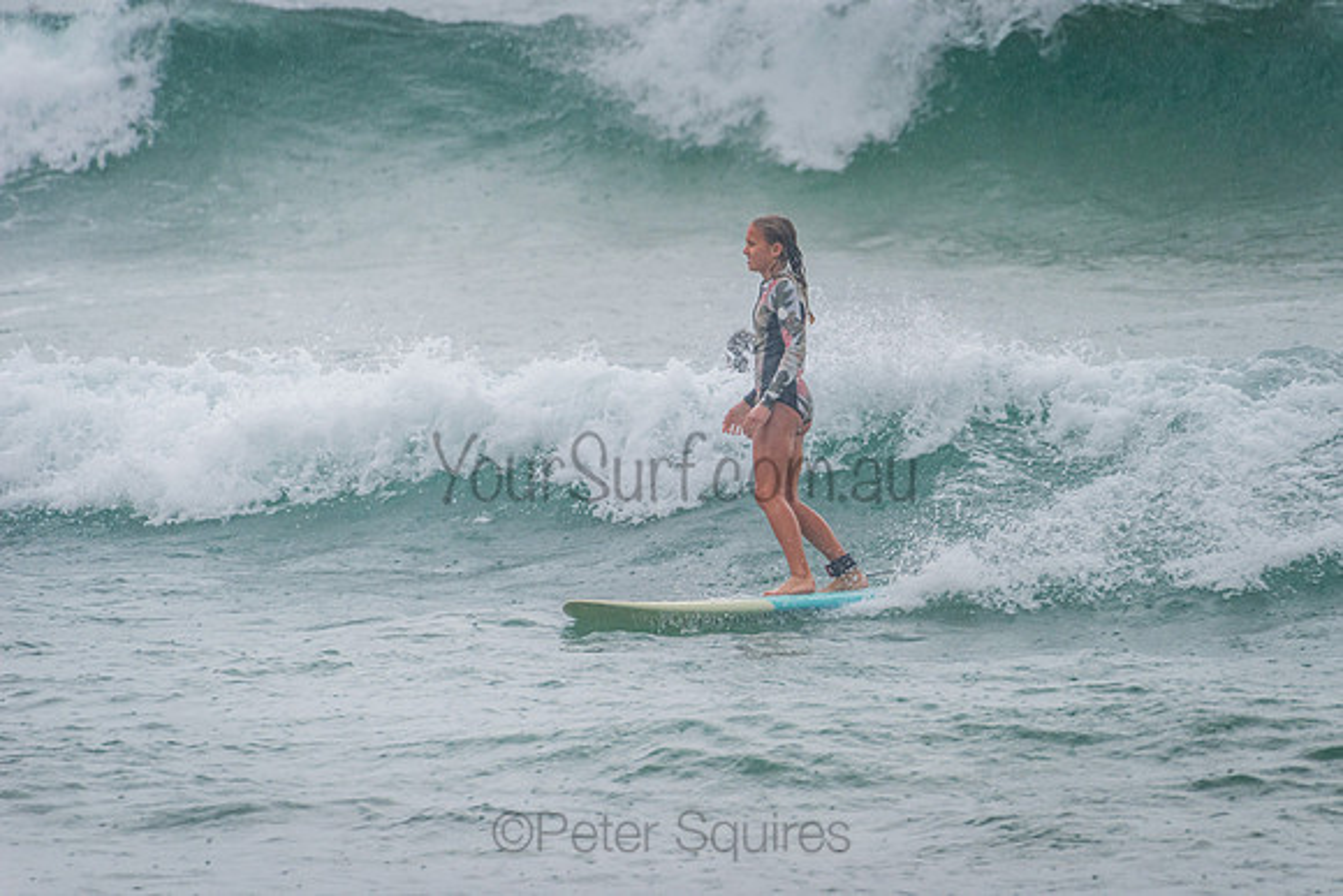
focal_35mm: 611
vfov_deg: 2.3
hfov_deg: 3.4
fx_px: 22786
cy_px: 349
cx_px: 820
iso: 400
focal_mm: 500
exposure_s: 1/320
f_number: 5.6
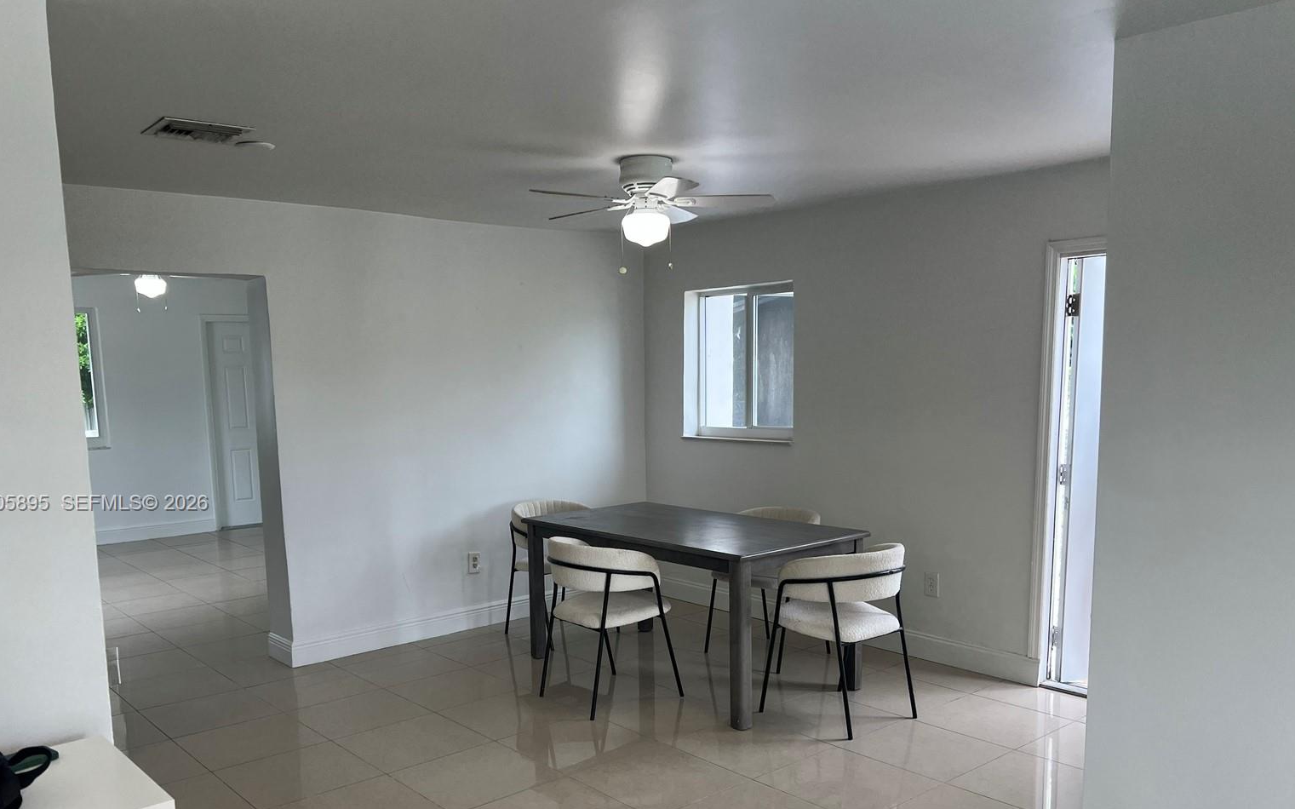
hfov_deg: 64.6
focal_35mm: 29
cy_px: 504
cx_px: 624
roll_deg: +0.5
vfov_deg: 42.8
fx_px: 1023
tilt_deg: -9.1
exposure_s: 1/120
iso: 64
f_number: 1.5
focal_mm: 5.7
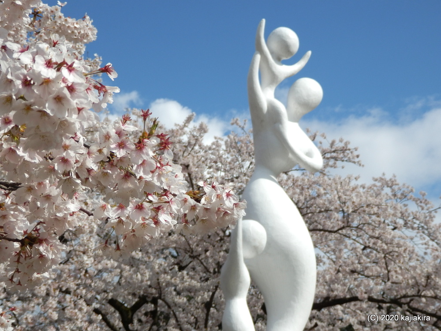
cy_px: 166
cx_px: 220
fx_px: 841
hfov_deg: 29.4
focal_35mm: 66
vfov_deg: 22.3
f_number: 4.4
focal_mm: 11.9
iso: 80
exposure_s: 1/1000
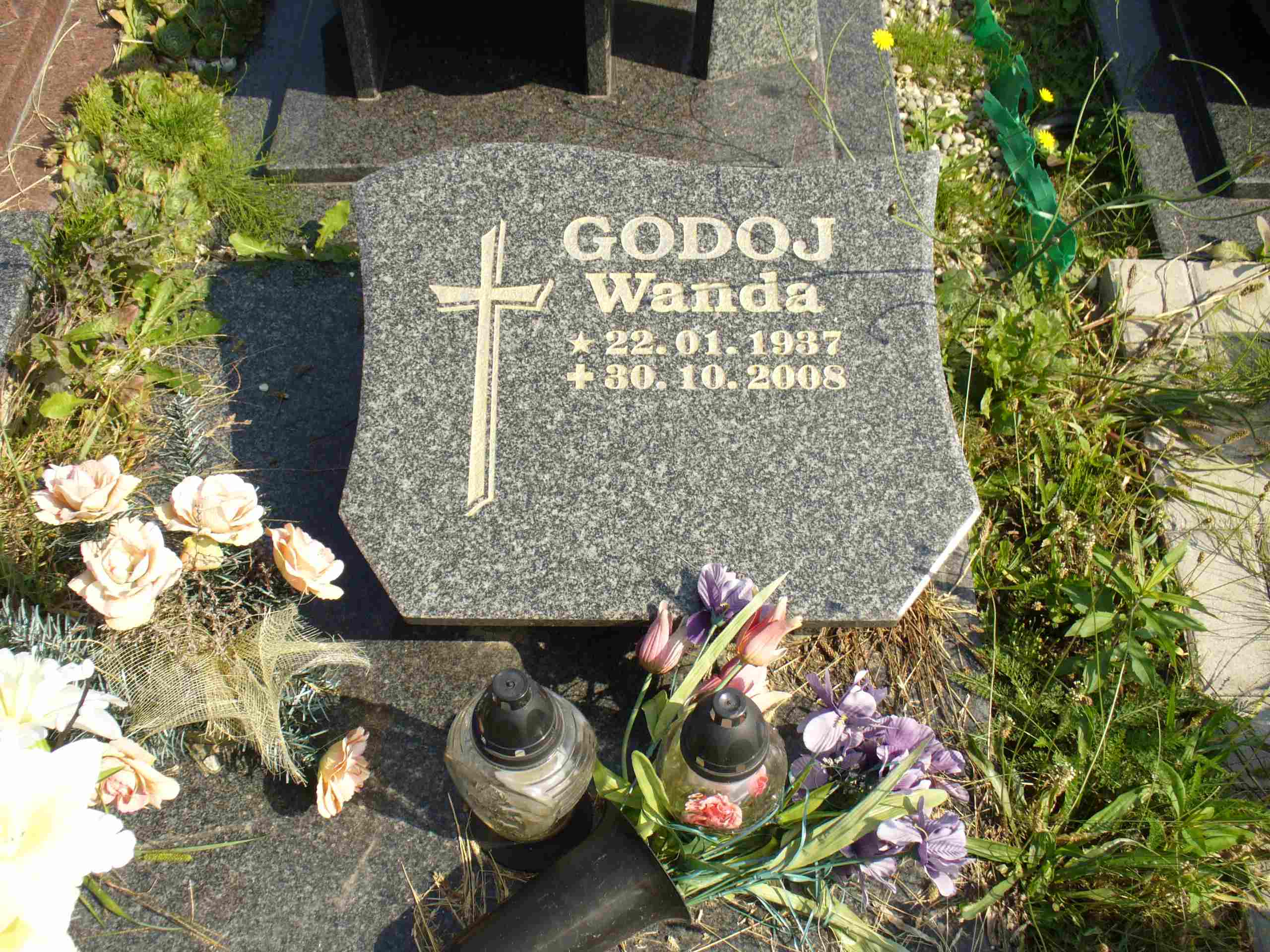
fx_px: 1357
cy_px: 476
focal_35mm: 37
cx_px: 635
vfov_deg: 38.7
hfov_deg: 50.1
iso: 80
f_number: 5.6
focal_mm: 6.1
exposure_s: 1/200
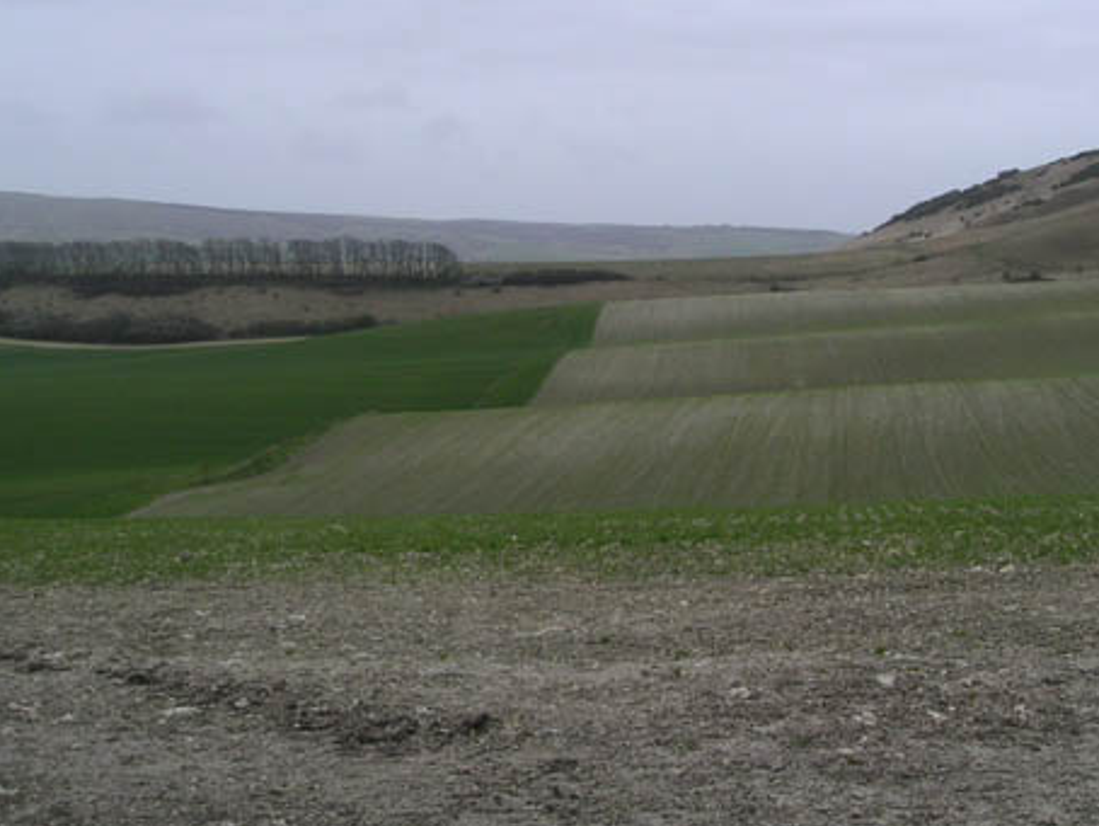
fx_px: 1684
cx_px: 588
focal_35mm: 53
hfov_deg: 36.1
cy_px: 271
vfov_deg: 27.4
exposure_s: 1/180
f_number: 6.7
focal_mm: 5.7
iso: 50
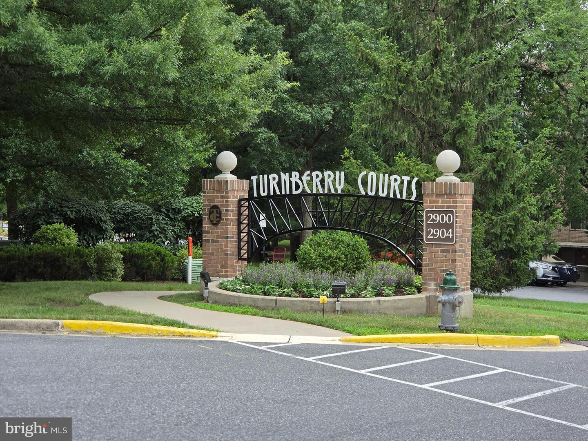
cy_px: 220
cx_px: 294
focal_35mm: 69
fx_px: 1172
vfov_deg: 21.3
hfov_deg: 28.2
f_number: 2.4
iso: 25
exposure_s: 1/120
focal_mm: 7
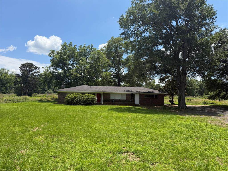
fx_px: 158
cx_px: 114
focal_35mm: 24
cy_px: 86
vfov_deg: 56.8
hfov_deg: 71.6
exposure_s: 1/3953
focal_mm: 6.76
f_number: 1.78
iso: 80
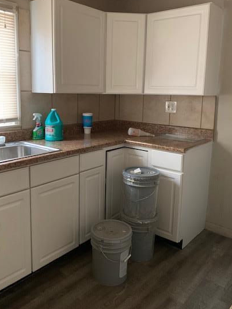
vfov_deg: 58.2
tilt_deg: -7.5
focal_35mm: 31
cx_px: 104
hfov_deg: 45.4
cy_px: 139
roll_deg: +0.0
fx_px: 277
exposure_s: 1/30
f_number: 1.8
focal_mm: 4.25
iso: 500
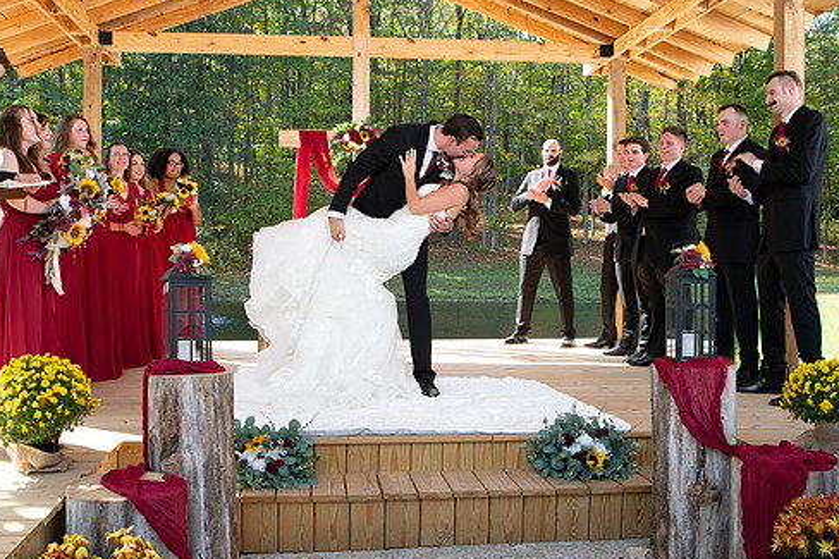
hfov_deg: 54.4
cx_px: 383
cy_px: 303
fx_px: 815
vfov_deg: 37.8
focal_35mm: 35
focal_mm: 24
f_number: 4
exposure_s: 1/250
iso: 320
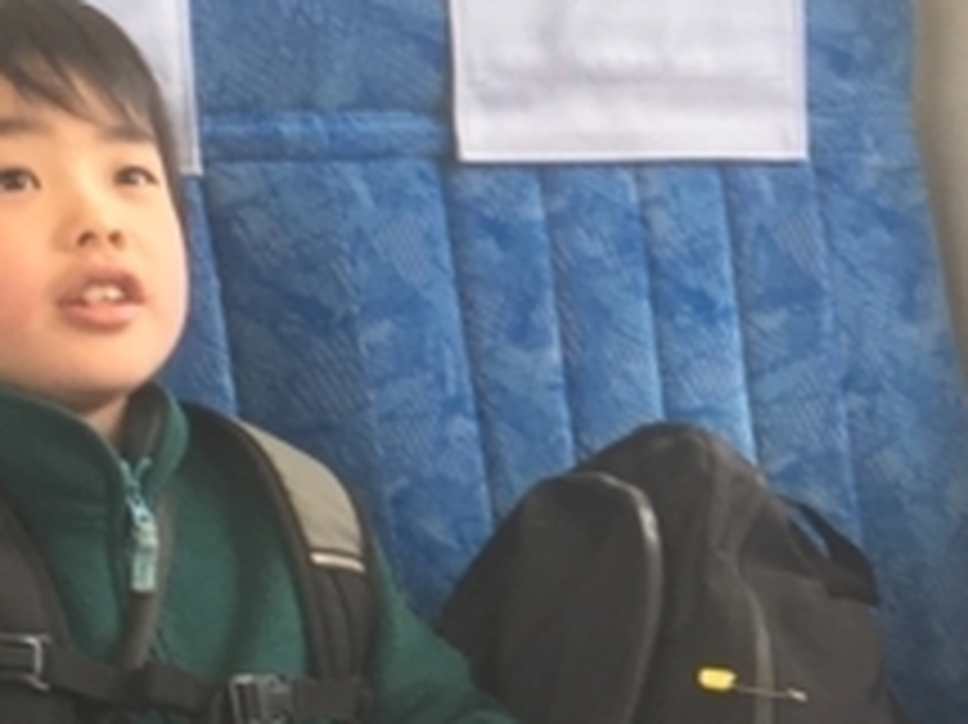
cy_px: 391
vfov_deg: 10.7
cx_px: 1216
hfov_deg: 13.8
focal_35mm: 138
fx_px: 3857
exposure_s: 1/30
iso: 40
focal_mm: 4.15
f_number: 2.2
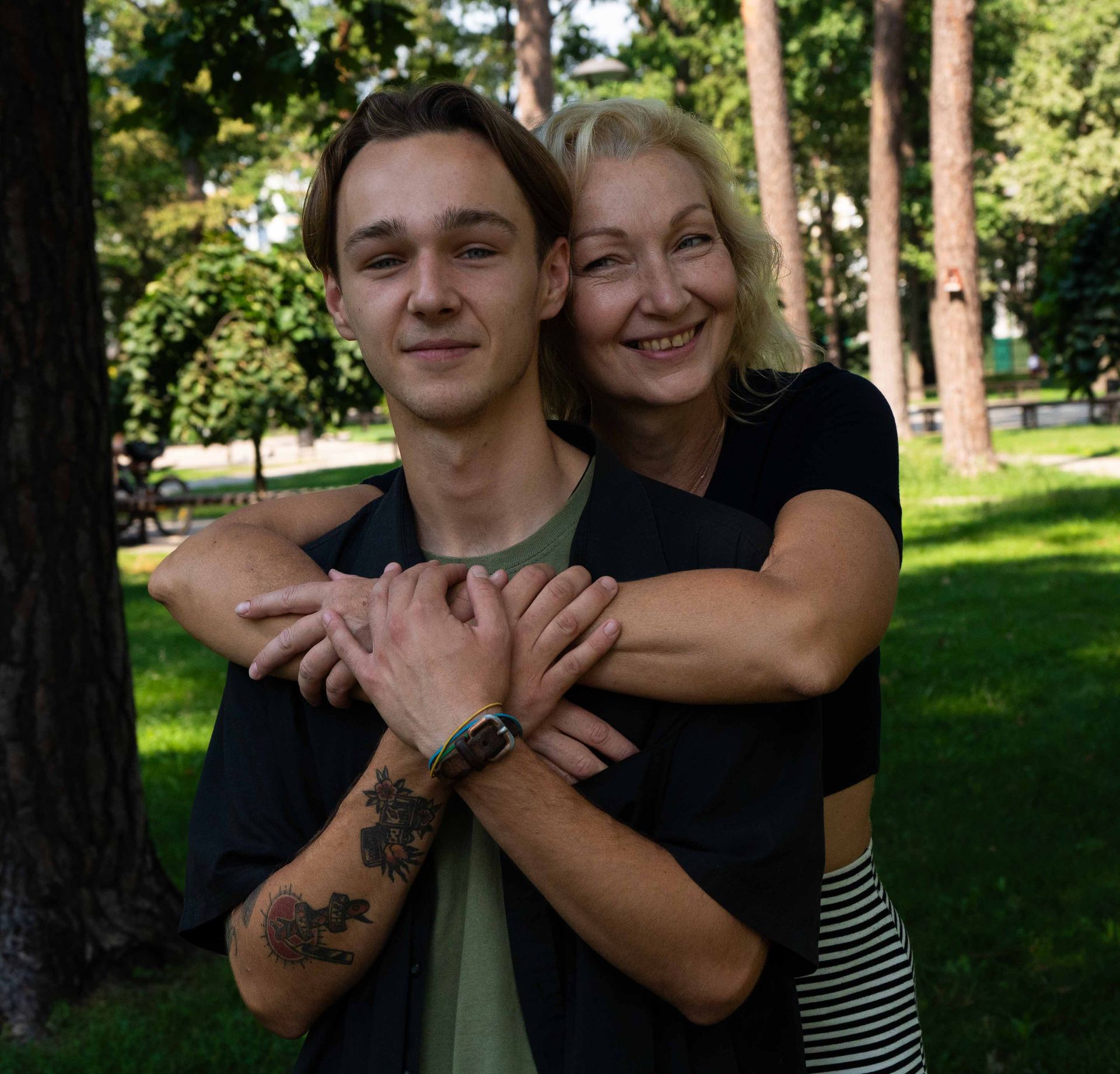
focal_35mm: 67
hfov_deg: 26.2
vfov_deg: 25.2
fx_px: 2403
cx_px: 556
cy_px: 515
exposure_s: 1/1250
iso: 1250
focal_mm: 46
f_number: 7.1
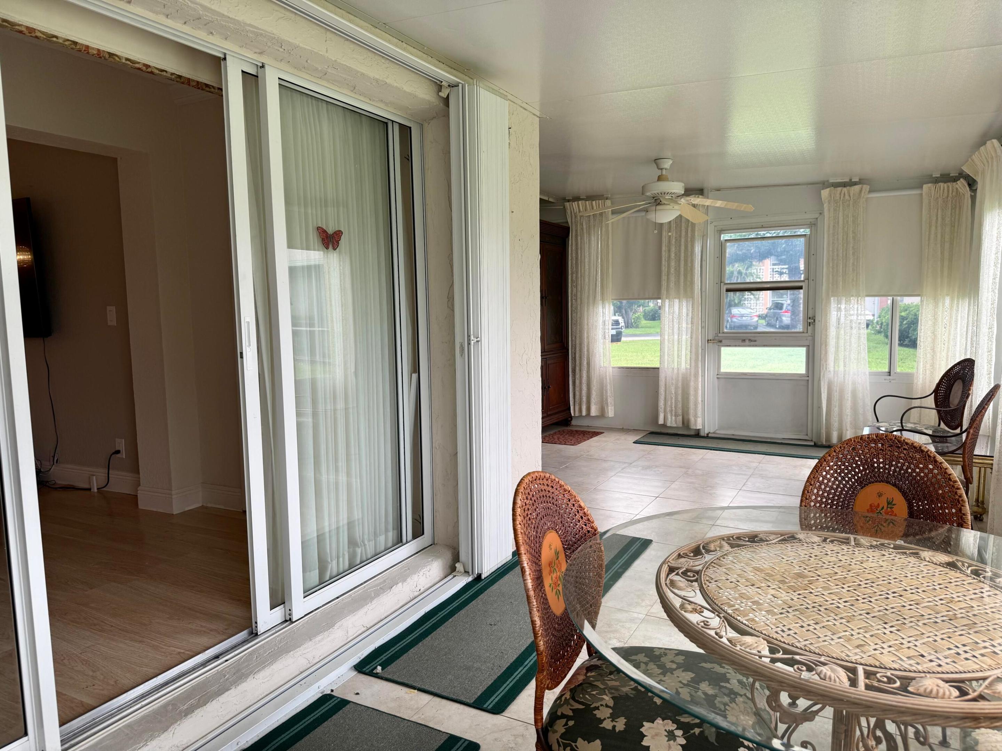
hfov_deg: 71.6
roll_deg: +1.0
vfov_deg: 56.8
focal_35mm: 24
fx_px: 695
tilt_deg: -5.2
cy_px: 376
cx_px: 501
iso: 64
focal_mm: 6.76
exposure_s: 1/121
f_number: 1.78
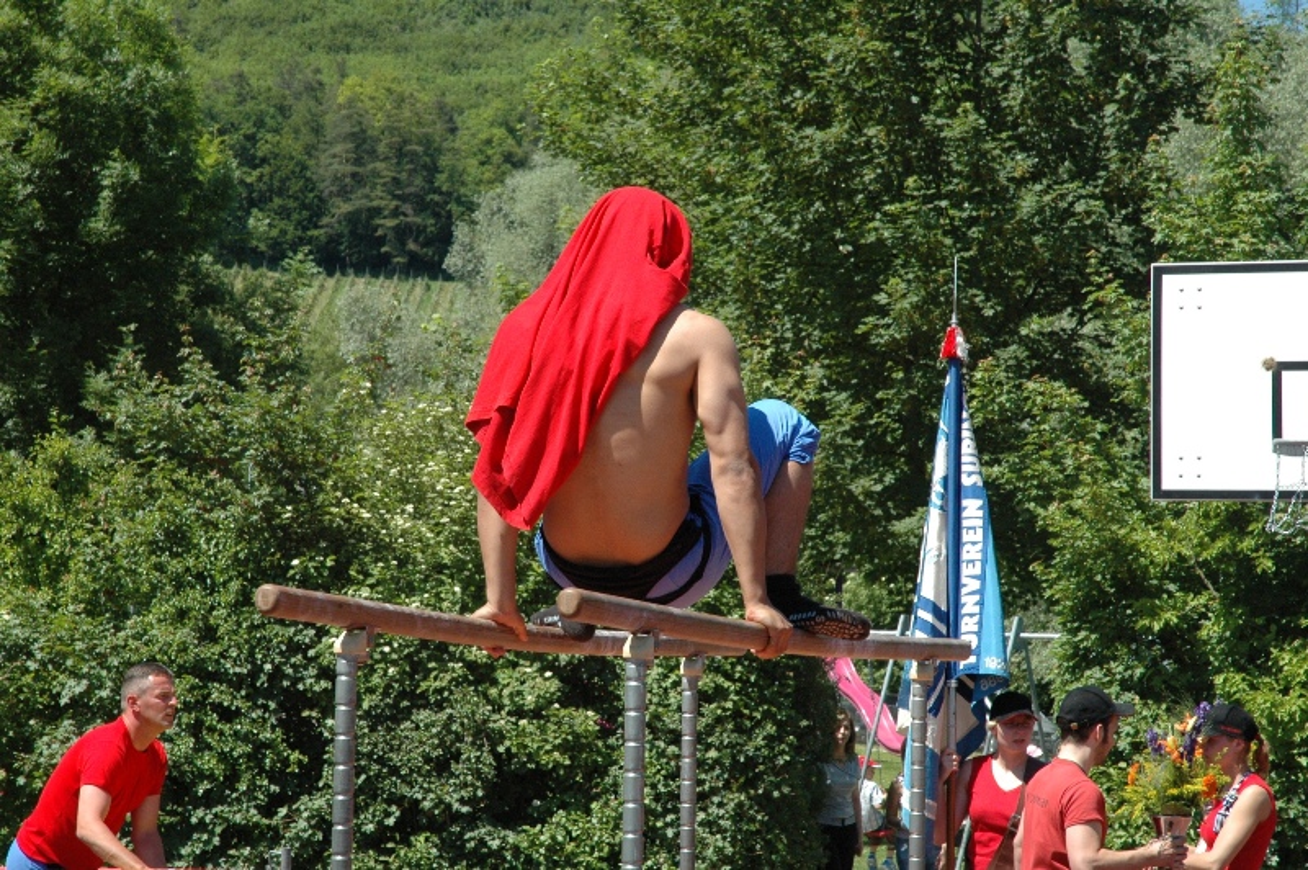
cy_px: 435
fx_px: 3812
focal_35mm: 105
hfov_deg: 19.5
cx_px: 654
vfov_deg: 13.0
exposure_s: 1/500
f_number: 11
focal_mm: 70
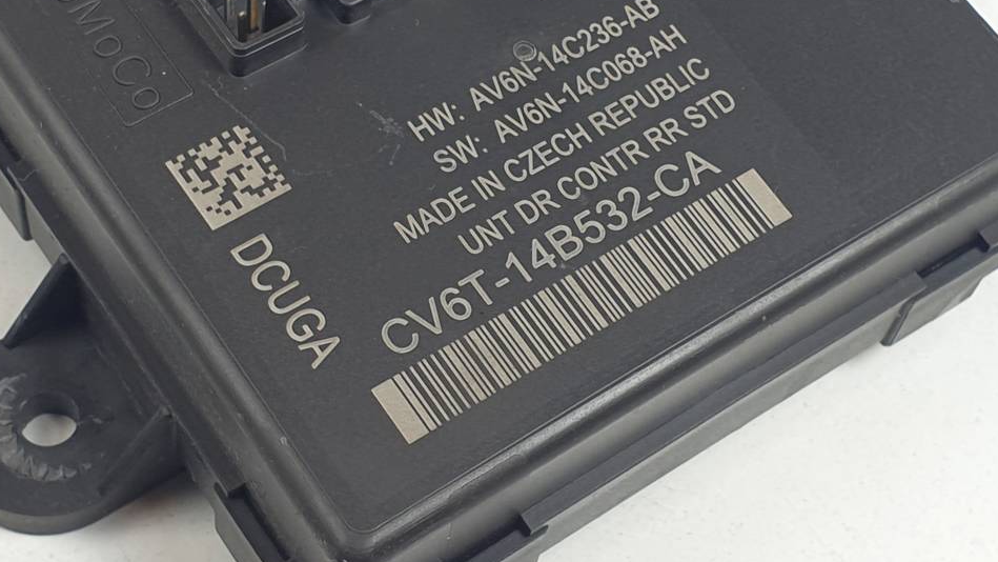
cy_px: 148
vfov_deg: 27.4
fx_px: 1138
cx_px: 496
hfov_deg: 47.4
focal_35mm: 43
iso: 50
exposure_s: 1/119
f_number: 2.4
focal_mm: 4.3
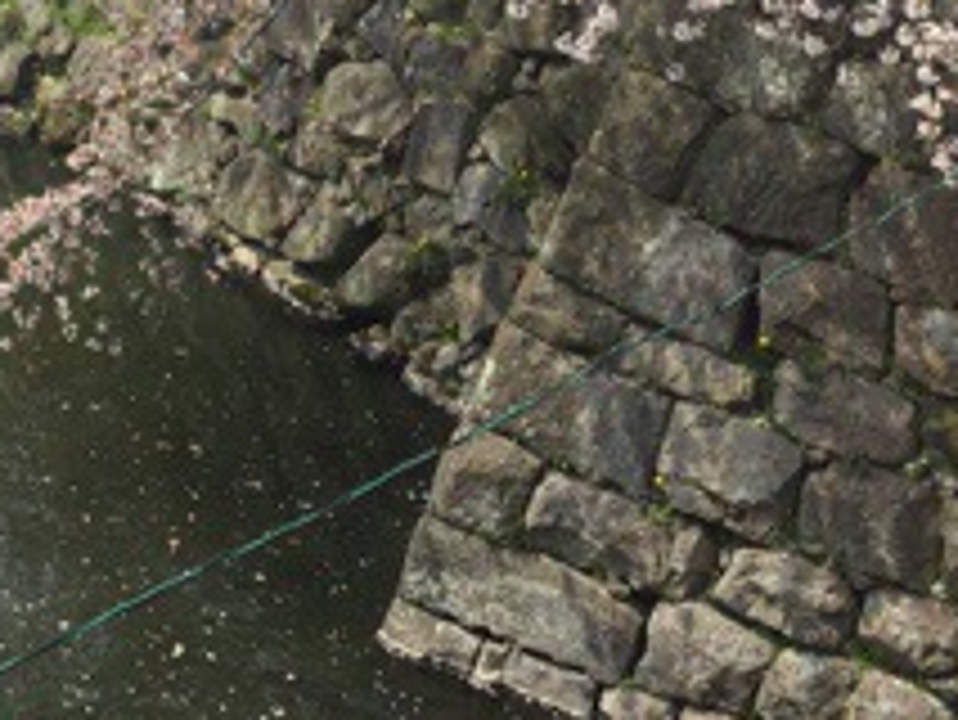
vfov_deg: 15.5
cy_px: -63
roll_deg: -10.2
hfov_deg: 21.1
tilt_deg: -14.9
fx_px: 2575
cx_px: 405
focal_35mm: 93
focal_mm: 3.3
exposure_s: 1/905
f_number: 2.4
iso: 25
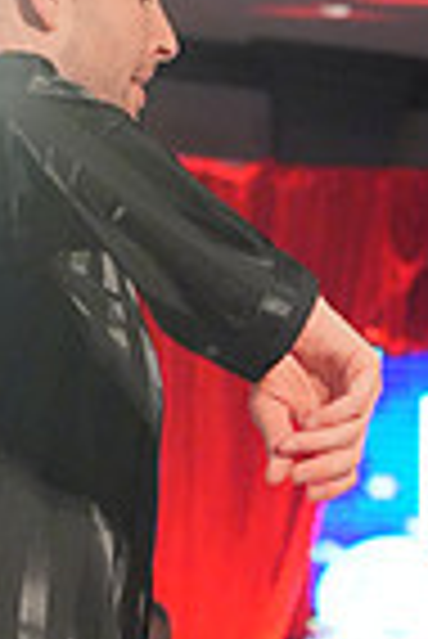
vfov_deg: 8.8
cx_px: 426
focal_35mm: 225
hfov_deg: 6.1
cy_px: 1080
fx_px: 4002
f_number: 4
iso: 5000
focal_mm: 55
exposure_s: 1/400
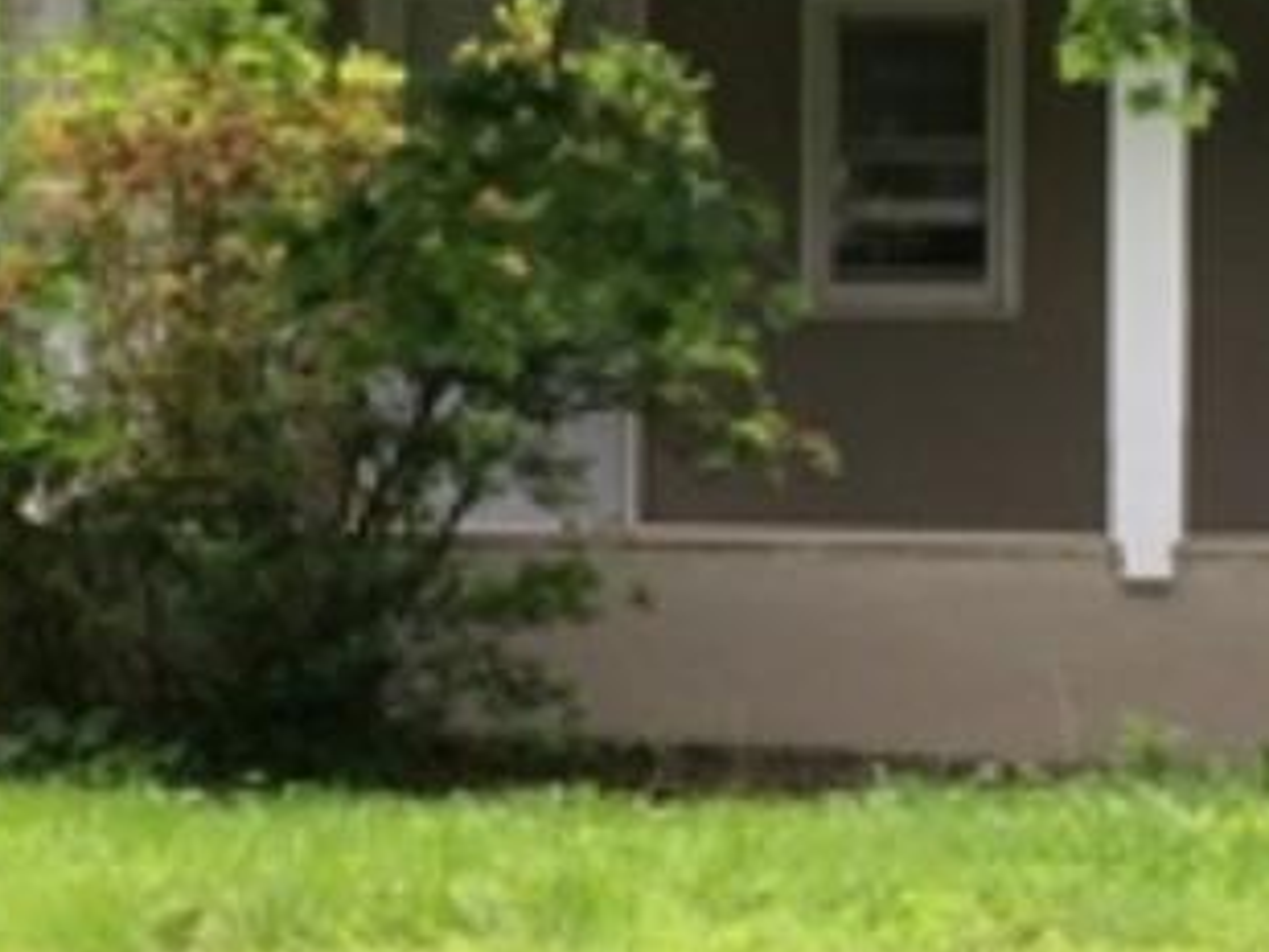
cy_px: 357
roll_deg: -0.7
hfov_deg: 14.6
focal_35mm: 135
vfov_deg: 11.0
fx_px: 4951
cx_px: 534
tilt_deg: -0.6
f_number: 2.2
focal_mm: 4.15
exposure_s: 1/120
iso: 40
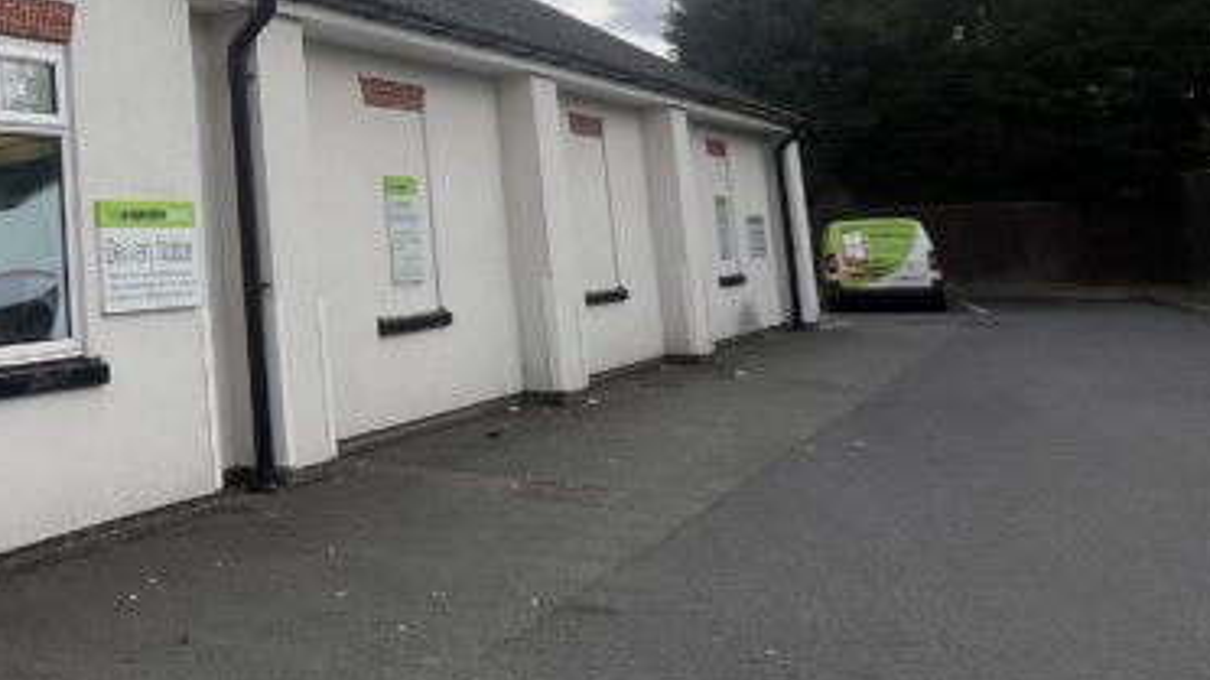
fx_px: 1251
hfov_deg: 38.7
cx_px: -224
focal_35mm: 39
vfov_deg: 29.2
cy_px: 72
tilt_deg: +6.8
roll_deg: +0.8
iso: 32
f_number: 1.8
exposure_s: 1/911
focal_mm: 1.57
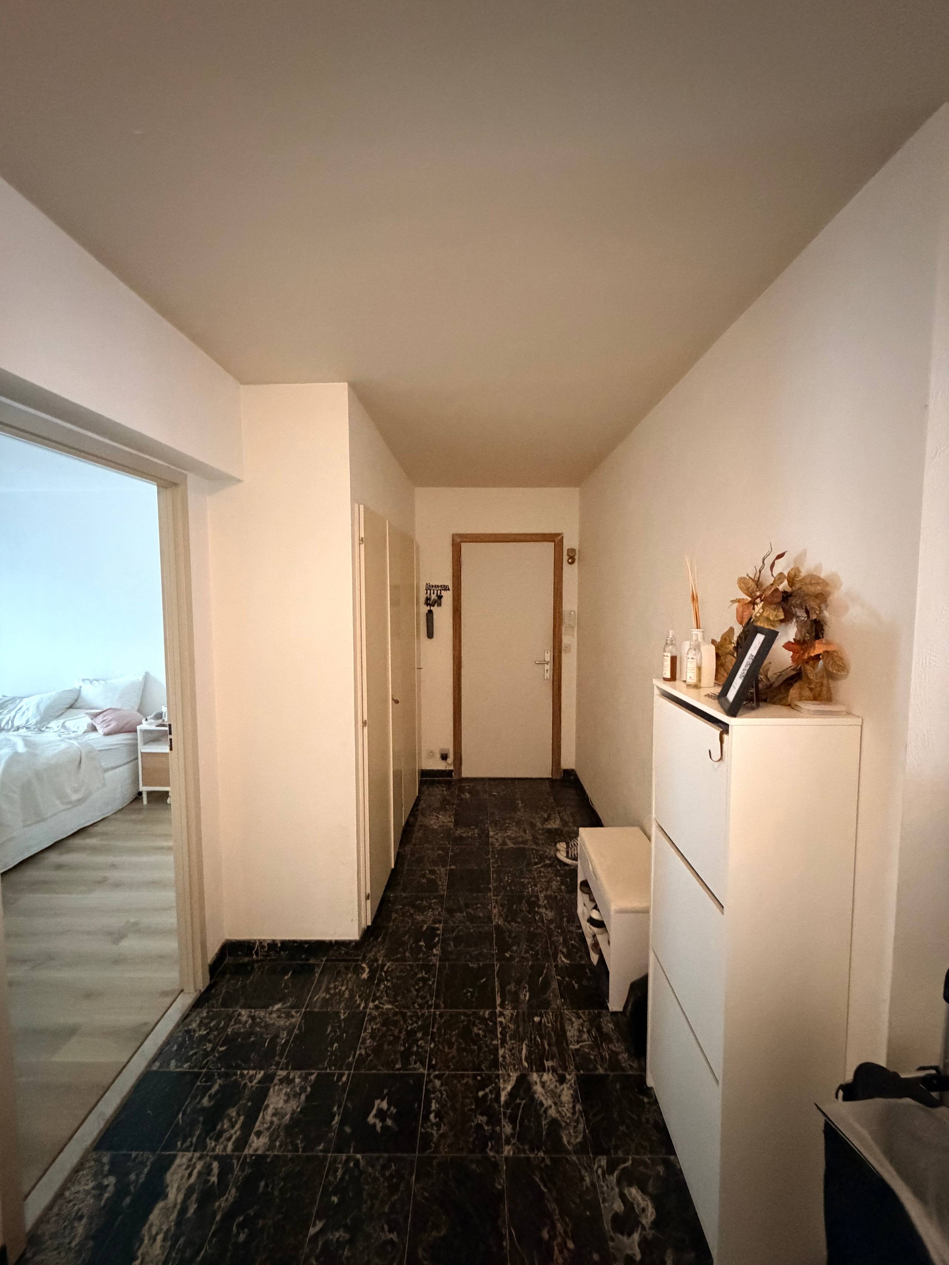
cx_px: 474
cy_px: 632
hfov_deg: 85.7
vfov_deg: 102.1
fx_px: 512
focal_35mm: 14
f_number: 2.2
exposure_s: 1/44
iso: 1250
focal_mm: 2.22
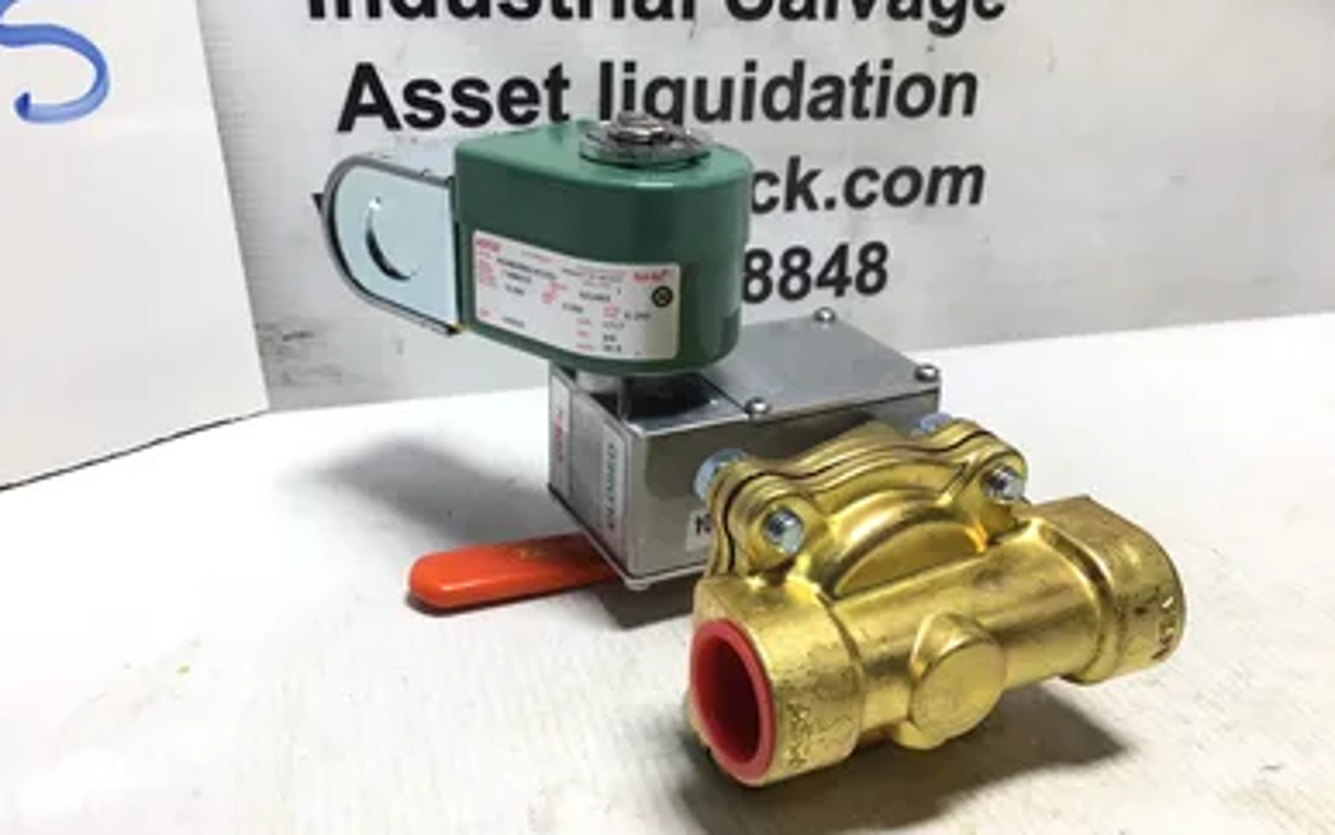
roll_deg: -2.5
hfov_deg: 56.7
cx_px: 673
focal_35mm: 34
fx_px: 1237
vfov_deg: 37.3
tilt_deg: -22.2
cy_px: 380
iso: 32
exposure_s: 1/120
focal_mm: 3.3
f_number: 2.4
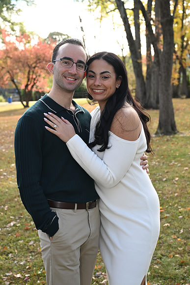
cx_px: 95
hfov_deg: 22.6
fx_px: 475
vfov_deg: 33.4
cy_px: 142
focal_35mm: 60
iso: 200
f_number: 6.3
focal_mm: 60
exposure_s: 1/80
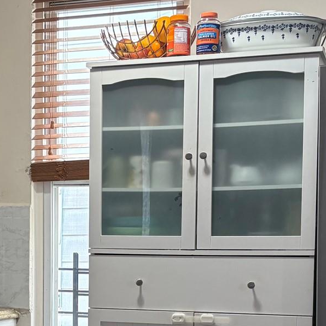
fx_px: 842
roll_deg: -0.5
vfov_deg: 21.4
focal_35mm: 79
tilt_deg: -1.9
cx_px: 98
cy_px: 293
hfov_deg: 21.8
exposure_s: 1/60
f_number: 1.6
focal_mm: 5.96
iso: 160
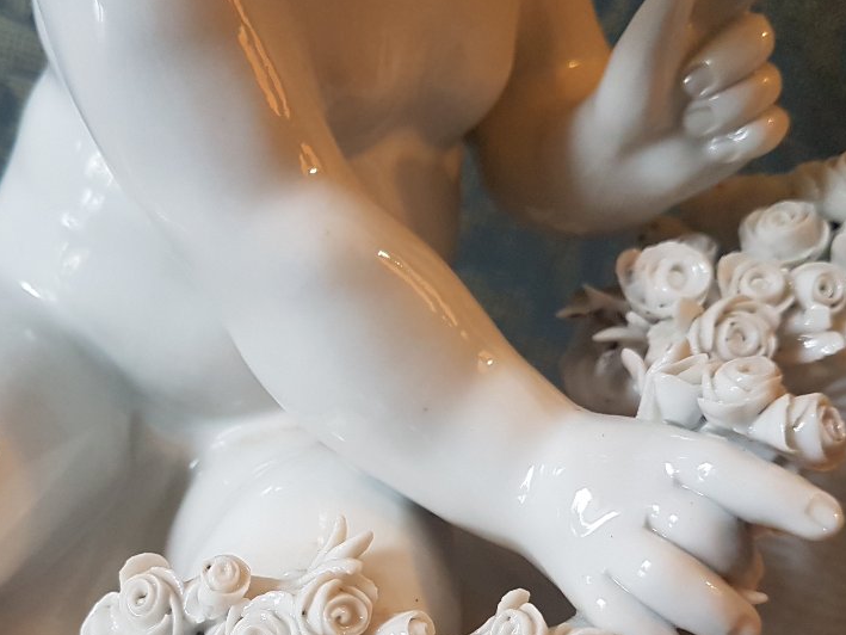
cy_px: 473
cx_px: 289
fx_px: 1076
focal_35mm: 44
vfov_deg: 32.3
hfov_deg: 42.4
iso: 200
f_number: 1.7
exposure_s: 1/50
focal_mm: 4.2
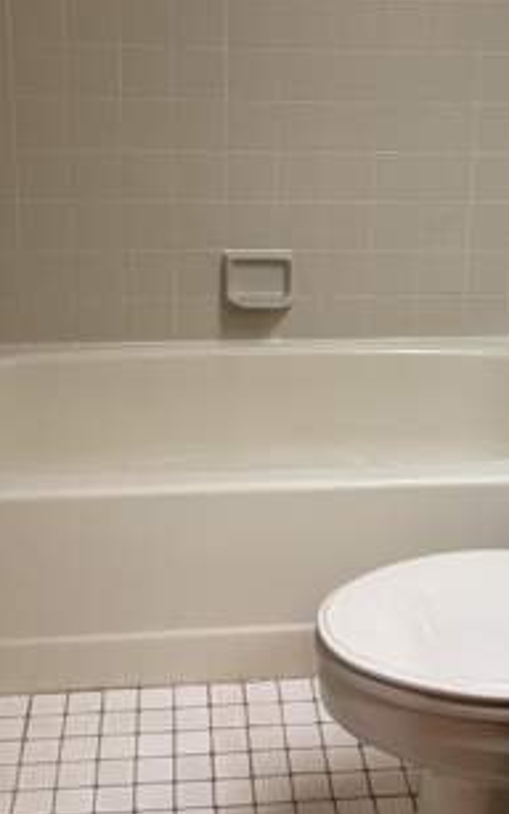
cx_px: 334
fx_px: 1176
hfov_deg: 24.3
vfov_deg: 37.8
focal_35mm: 53
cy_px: 270
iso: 160
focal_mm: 6.76
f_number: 1.78
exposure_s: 1/60
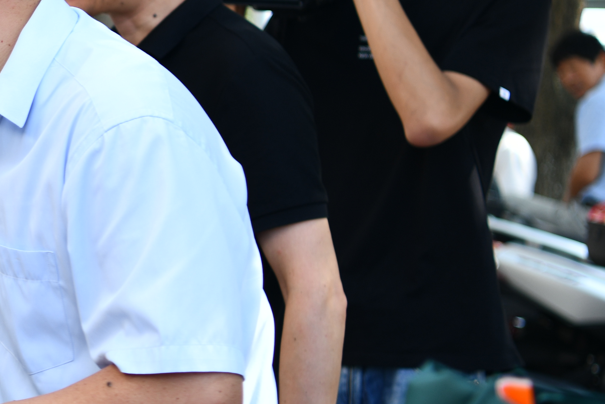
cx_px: -329
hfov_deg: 11.6
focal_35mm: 169
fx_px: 2840
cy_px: 171
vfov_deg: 8.1
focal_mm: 46
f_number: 3.2
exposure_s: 1/250
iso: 64
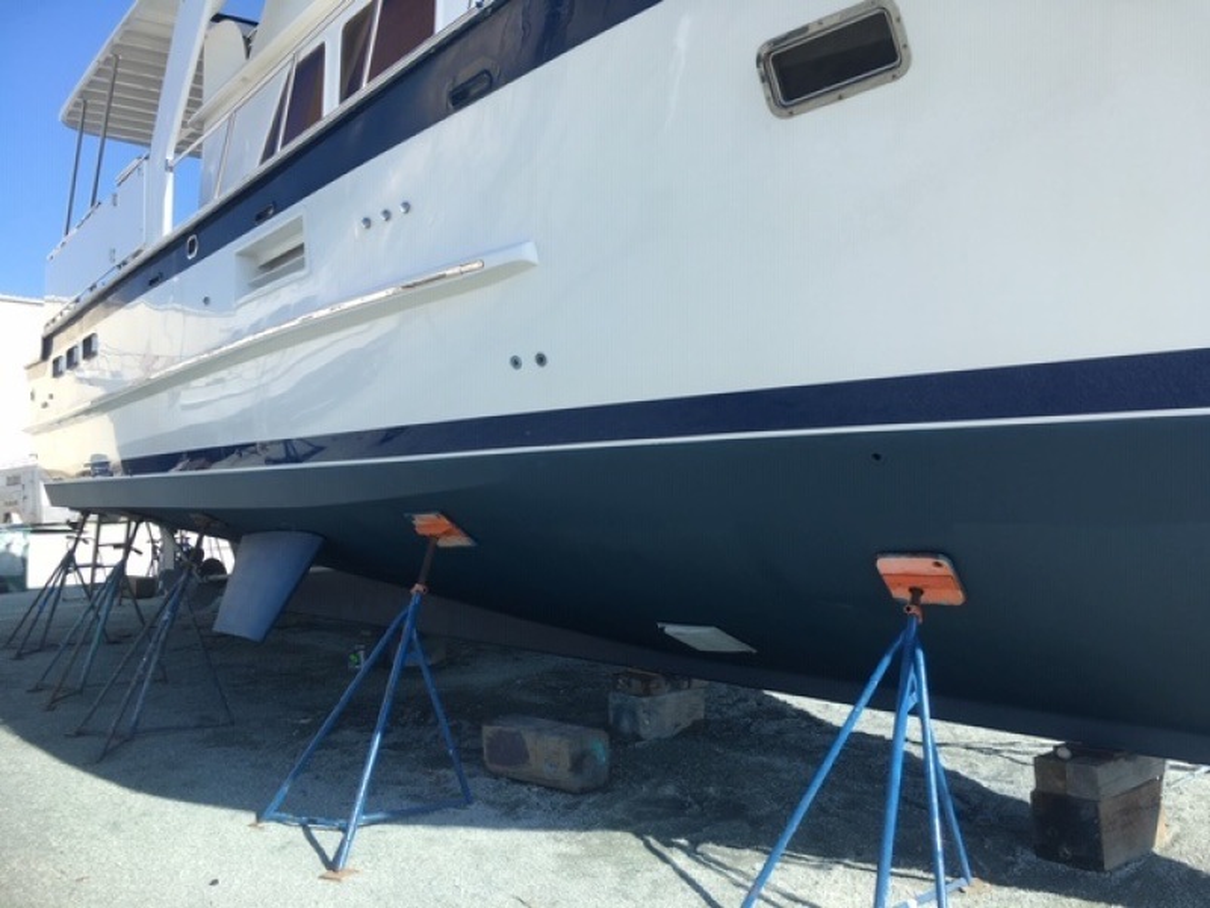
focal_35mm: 29
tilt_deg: +0.6
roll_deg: +0.3
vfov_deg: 48.2
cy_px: 454
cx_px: 605
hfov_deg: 61.7
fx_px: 1014
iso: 25
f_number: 2.2
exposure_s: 1/718
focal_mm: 4.15
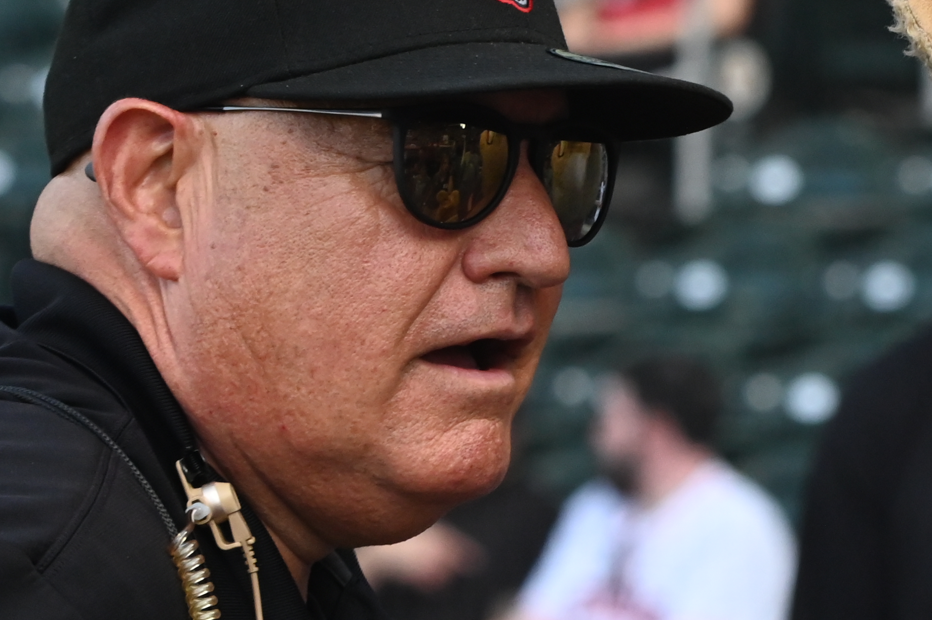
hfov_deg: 4.2
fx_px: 12754
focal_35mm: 493
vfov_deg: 2.8
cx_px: 1489
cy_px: 245
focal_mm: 150
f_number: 8
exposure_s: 1/640
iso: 2000
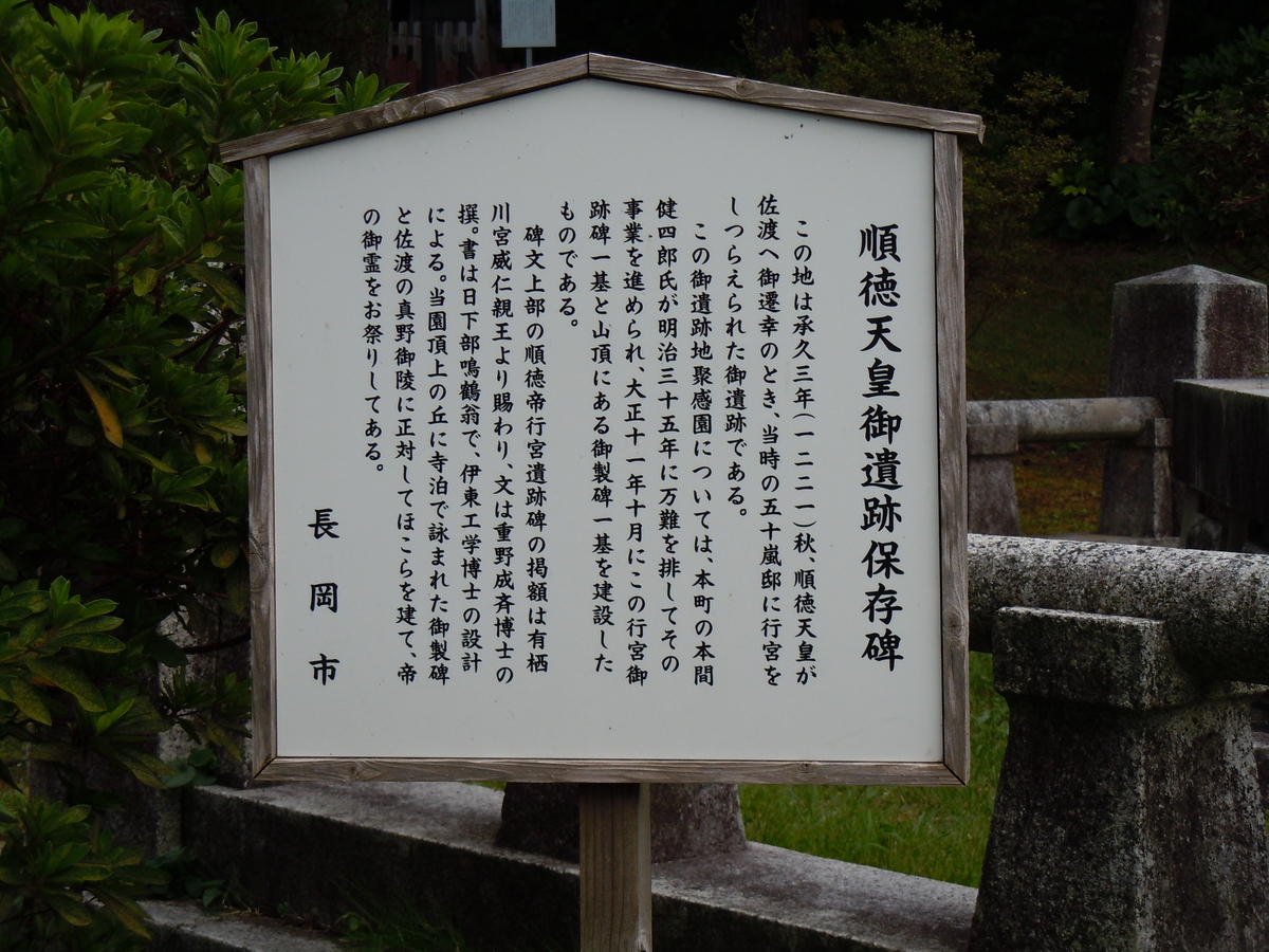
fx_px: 2823
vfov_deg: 19.1
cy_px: 476
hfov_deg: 25.3
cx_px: 634
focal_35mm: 77
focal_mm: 13.9
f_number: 4.3
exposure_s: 1/500
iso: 100
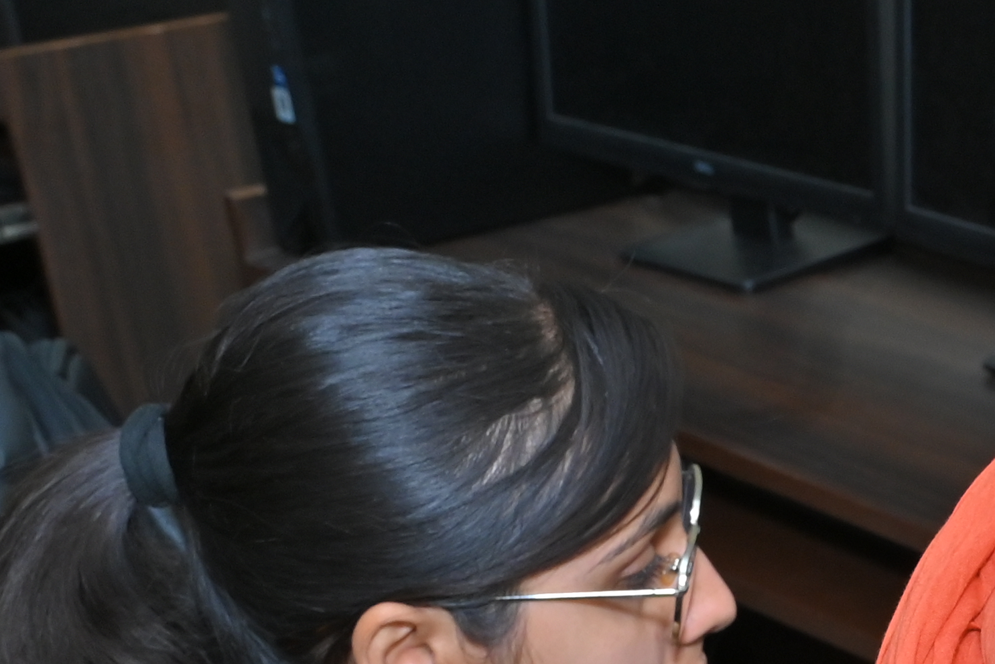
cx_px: 1611
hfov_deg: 15.4
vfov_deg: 11.1
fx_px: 3317
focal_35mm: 120
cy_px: 930
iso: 800
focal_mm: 29.5
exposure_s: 1/125
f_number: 8
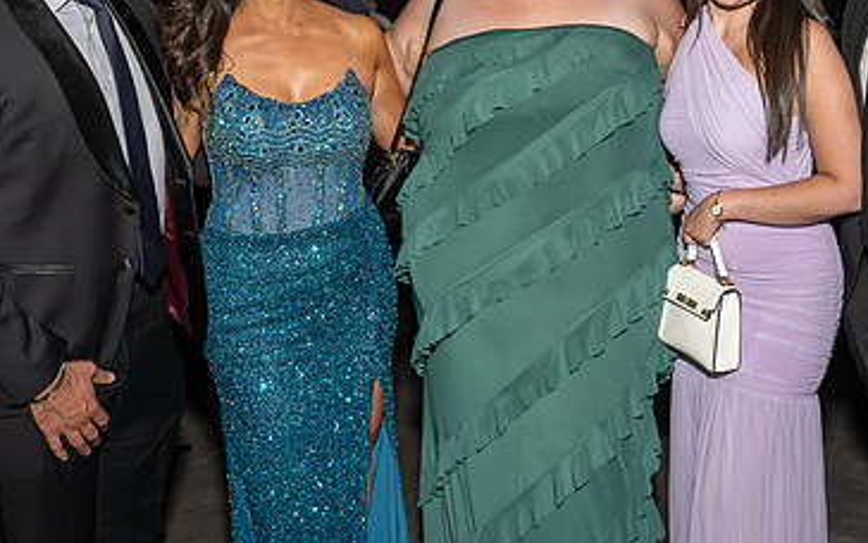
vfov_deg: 27.3
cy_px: 187
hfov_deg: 42.1
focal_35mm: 47
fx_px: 1113
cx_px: 570
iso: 800
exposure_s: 1/250
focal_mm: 24
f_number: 8
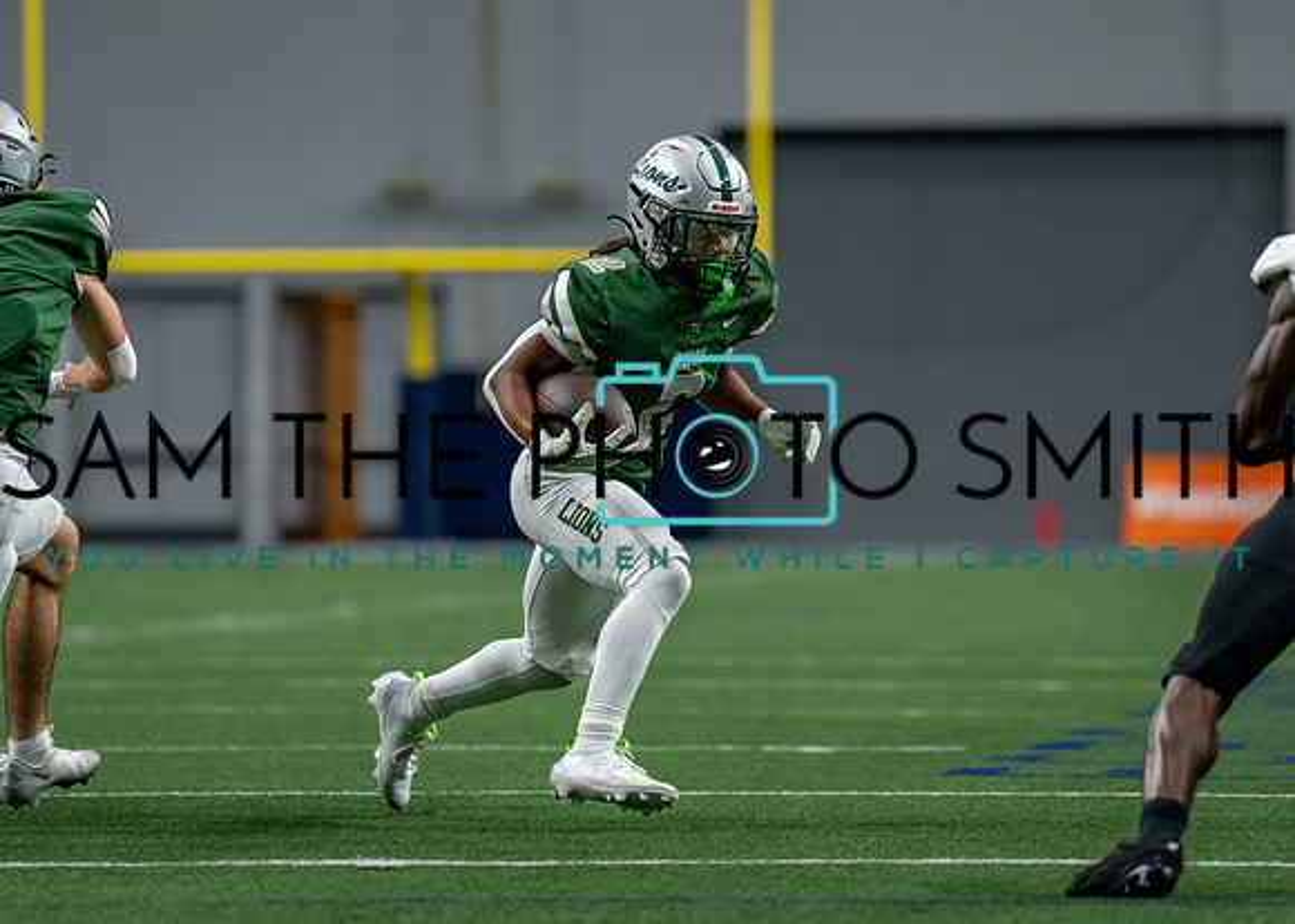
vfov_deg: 4.5
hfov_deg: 6.4
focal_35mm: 317
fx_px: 11669
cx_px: 758
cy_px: 434
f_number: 2.8
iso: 1600
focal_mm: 200
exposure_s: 1/1000
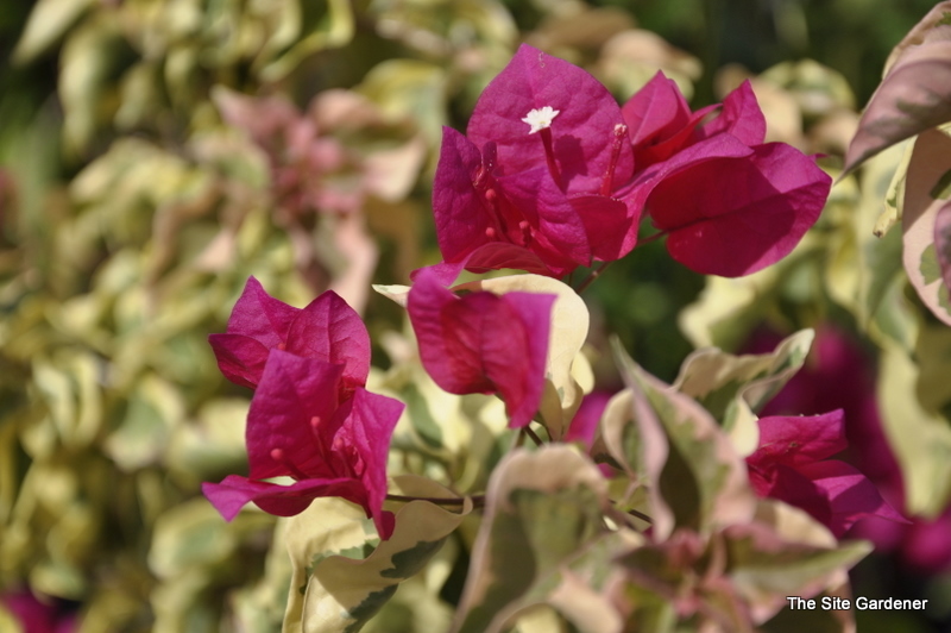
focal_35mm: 105
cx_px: 476
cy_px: 316
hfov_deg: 19.5
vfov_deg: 13.0
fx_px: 2771
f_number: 5.3
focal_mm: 70
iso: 200
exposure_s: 1/1250
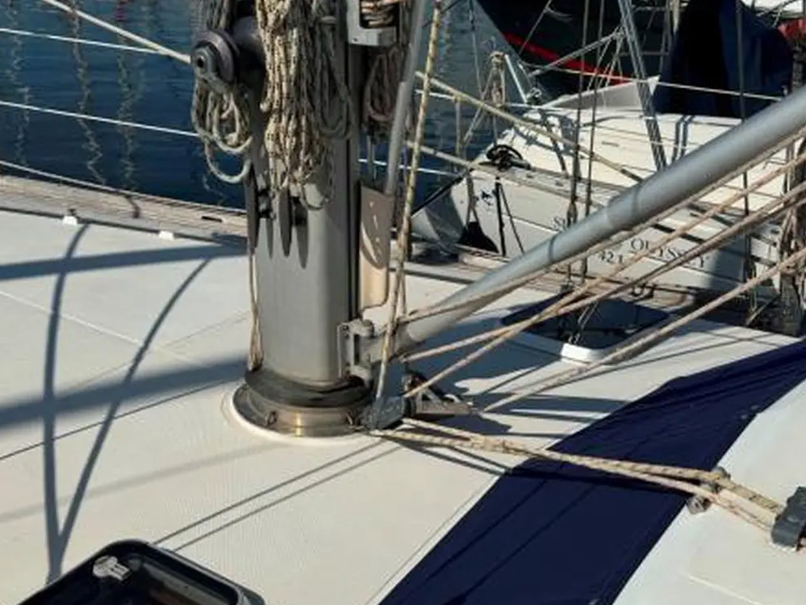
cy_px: 307
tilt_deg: -21.5
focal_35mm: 49
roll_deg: -0.9
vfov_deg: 29.7
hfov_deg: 38.9
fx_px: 1141
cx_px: 396
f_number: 1.78
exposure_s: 1/20000
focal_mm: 6.86
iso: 64
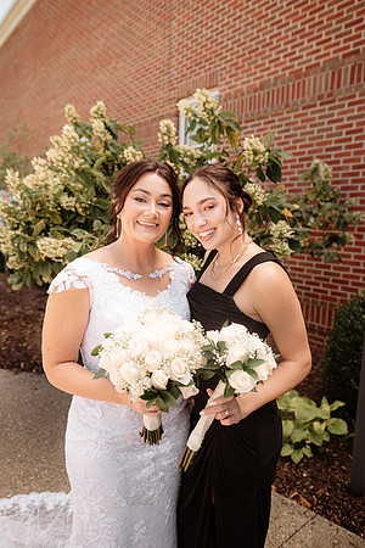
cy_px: 274
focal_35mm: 24
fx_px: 365
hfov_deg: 53.1
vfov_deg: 73.7
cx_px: 182
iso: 160
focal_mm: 24
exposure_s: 1/500
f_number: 2.8
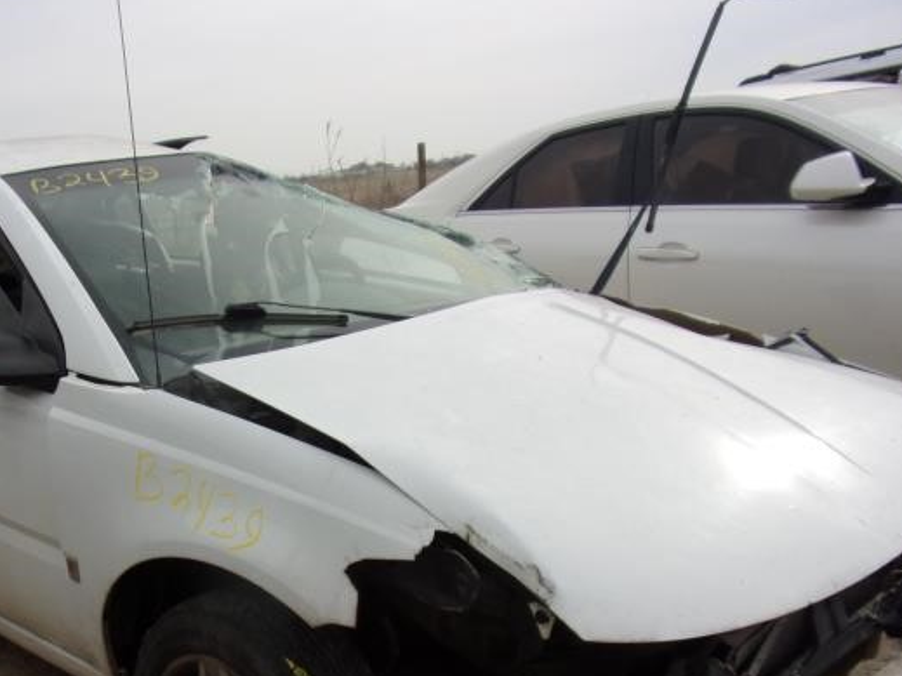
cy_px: 513
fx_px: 964
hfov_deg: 49.1
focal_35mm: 37
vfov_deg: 37.6
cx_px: 289
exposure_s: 1/1100
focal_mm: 4.3
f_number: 3.3
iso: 80
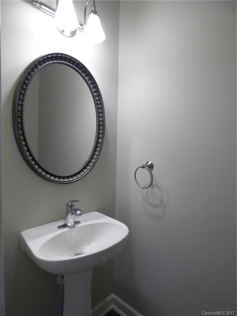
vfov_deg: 81.7
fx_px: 183
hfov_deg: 66.0
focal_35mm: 20
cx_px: 118
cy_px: 158
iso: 250
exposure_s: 1/60
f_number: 2.8
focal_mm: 3.58
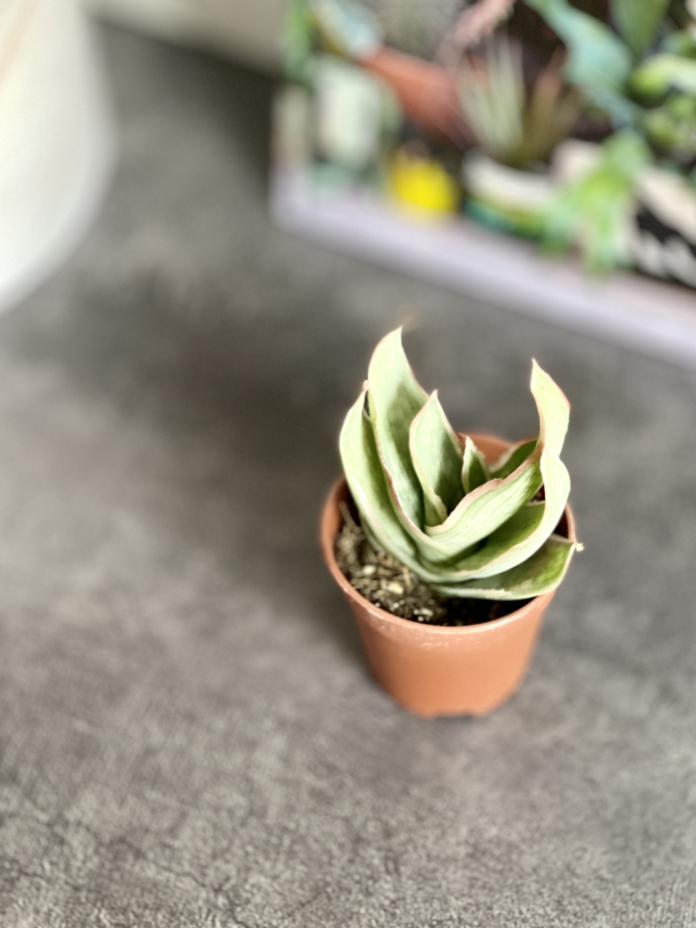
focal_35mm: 75
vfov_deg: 26.0
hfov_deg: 19.6
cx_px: 388
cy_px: 387
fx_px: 2011
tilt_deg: -48.5
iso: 320
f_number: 2.2
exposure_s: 1/40
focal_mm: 7.5
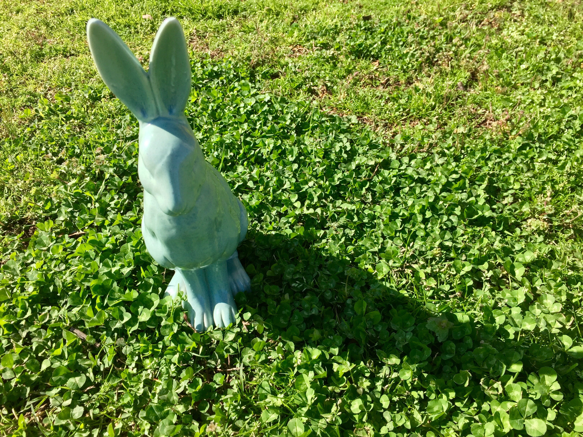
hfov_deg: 61.7
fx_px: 488
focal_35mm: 29
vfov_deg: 48.2
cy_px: 218
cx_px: 292
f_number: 2.2
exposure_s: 1/1163
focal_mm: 4.15
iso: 32
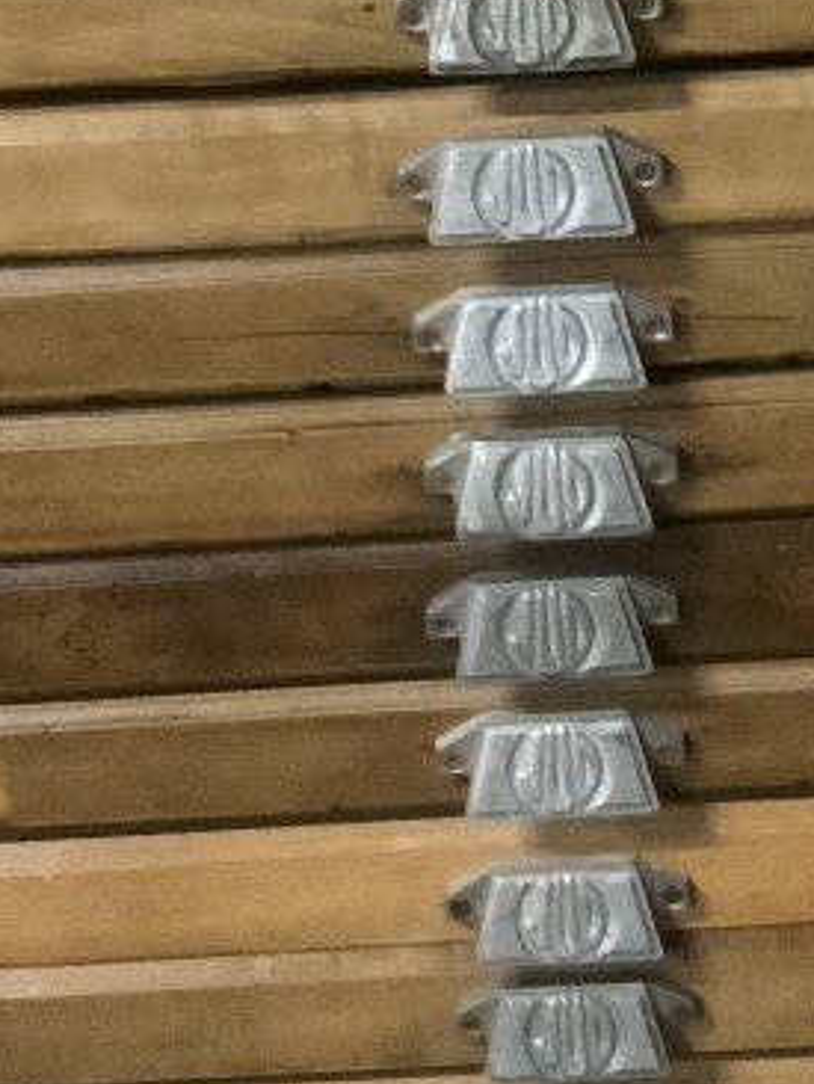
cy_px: -113
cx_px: 568
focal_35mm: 95
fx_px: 2975
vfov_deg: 19.7
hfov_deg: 15.5
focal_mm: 3
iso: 500
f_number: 1.8
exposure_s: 1/20
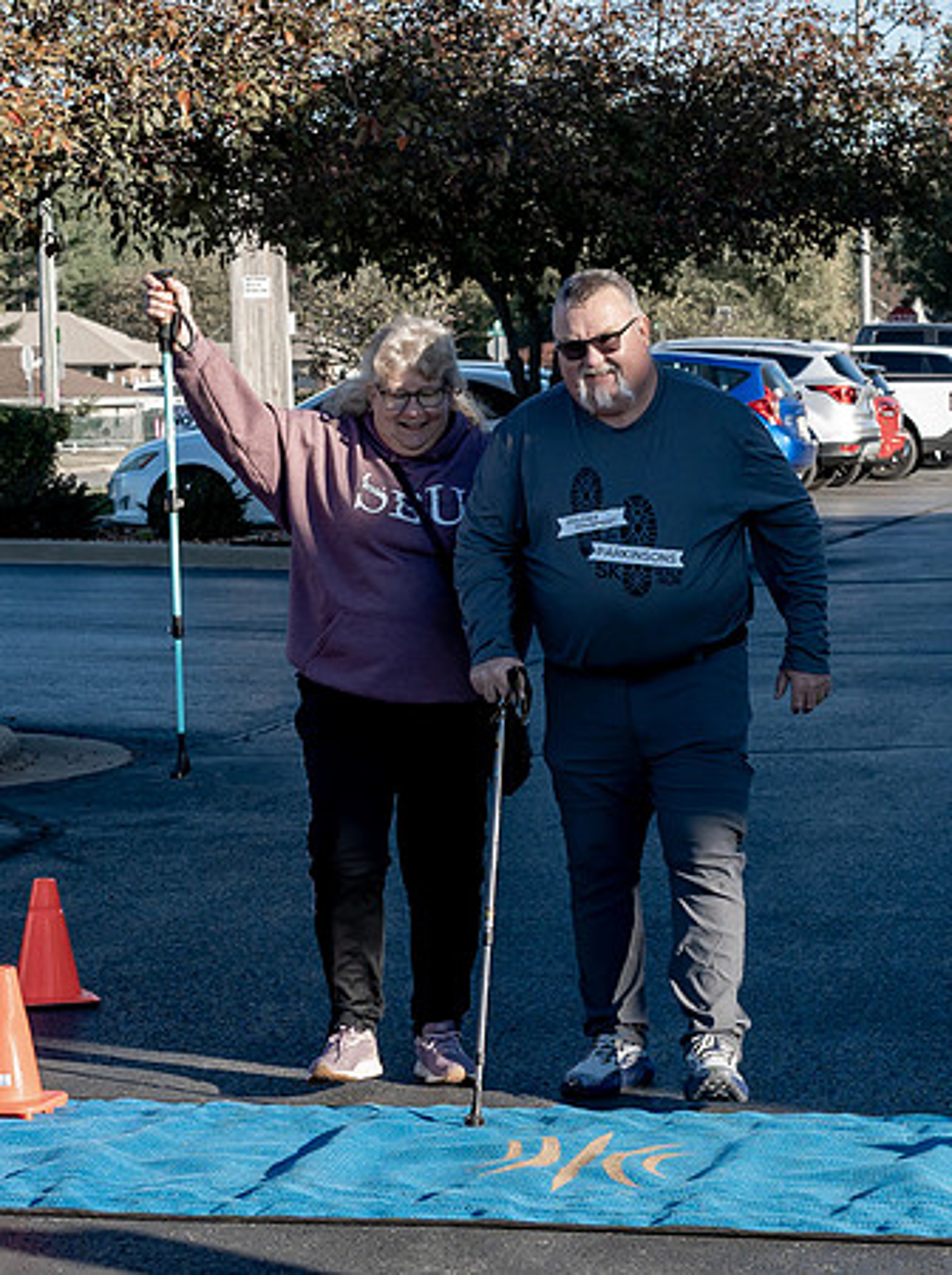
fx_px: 4242
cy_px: 974
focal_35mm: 115
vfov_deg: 17.0
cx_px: 606
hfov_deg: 12.8
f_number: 4.5
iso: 200
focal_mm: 37
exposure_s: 1/800
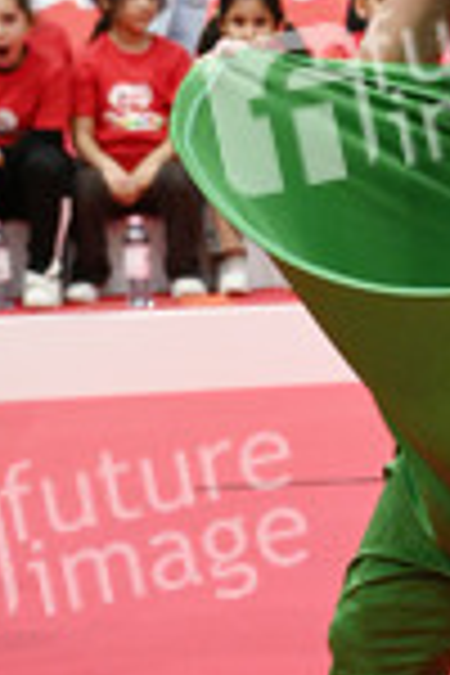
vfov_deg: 9.1
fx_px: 4237
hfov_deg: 6.0
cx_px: 567
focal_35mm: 226
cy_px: 315
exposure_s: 1/160
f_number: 5.6
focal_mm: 85
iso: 4000
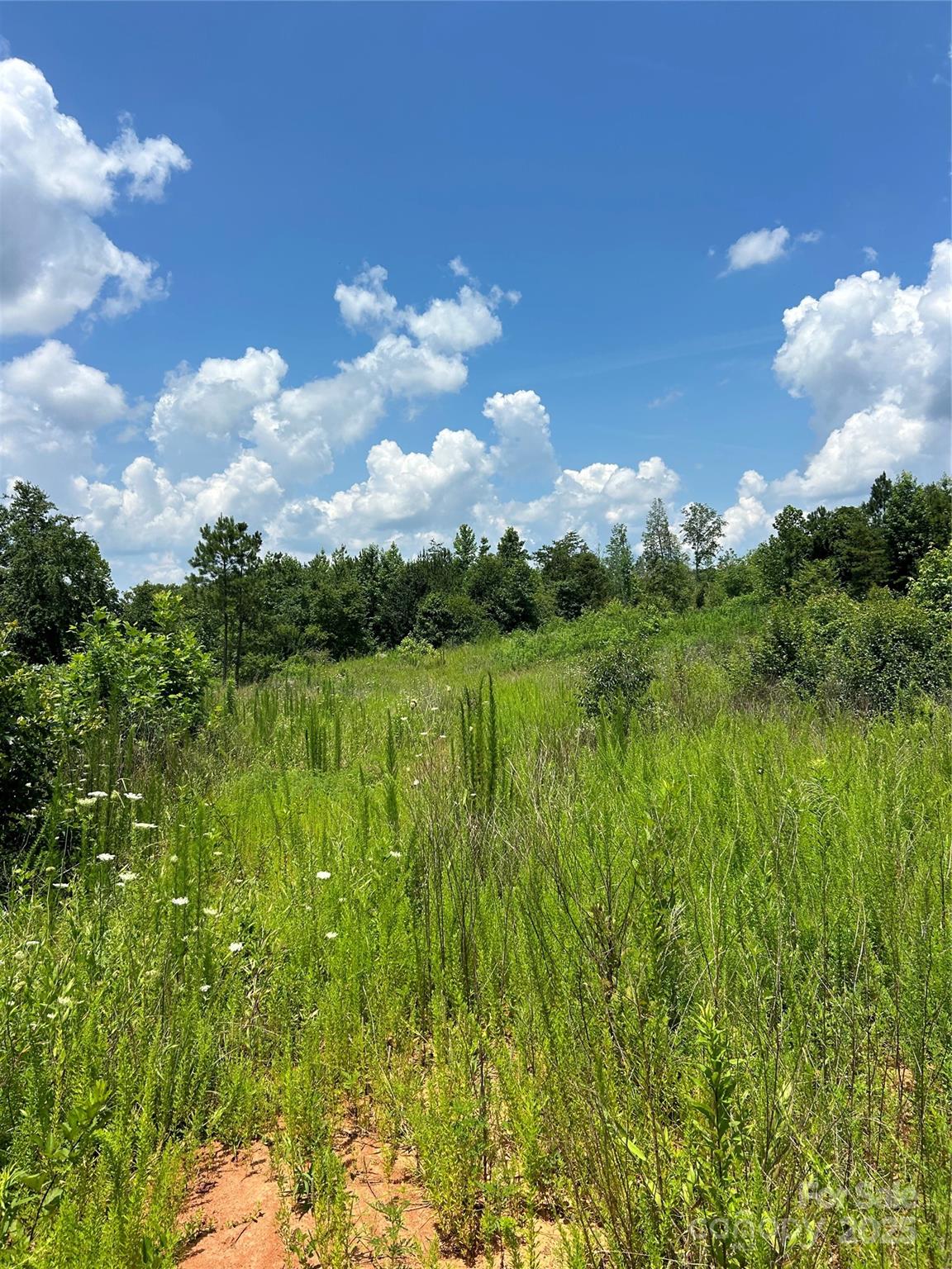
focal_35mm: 26
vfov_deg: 67.3
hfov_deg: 53.1
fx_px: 953
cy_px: 634
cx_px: 476
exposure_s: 1/5319
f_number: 1.5
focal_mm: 5.7
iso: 50
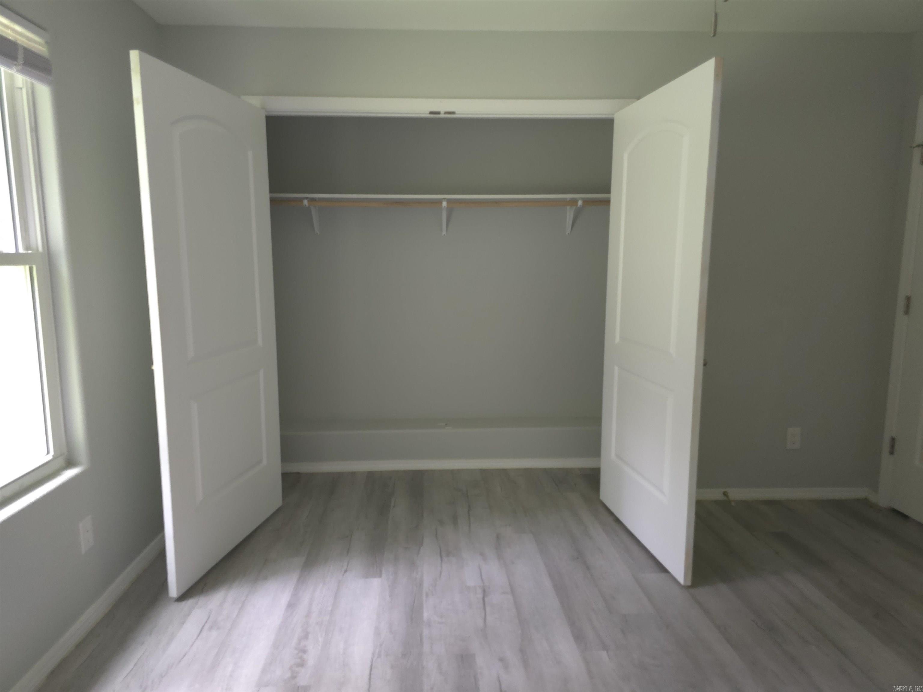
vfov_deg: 58.9
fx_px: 613
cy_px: 346
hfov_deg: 73.9
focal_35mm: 23
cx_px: 462
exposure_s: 1/40
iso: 320
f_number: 1.7
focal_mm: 6.3
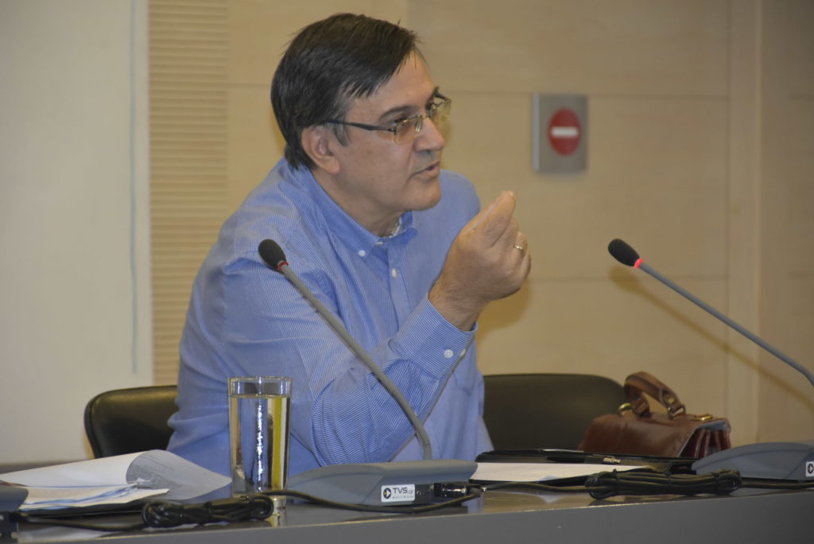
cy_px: 272
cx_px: 407
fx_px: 4751
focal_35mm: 210
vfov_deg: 6.6
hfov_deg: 9.8
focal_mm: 140
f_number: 5.6
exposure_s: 1/125
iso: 1600
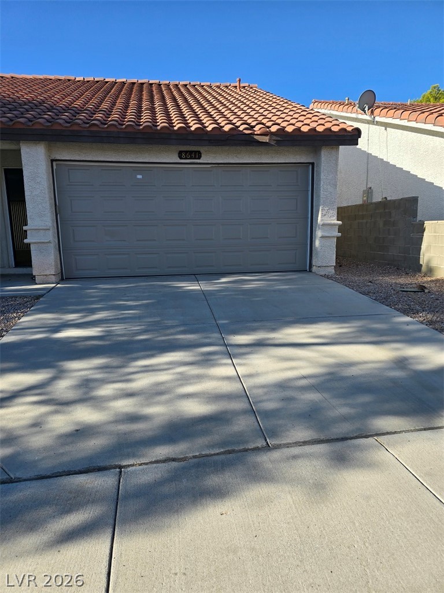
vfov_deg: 73.9
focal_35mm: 23
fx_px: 393
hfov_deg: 58.9
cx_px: 222
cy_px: 296
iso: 12
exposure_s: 1/535
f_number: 1.7
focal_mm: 6.3
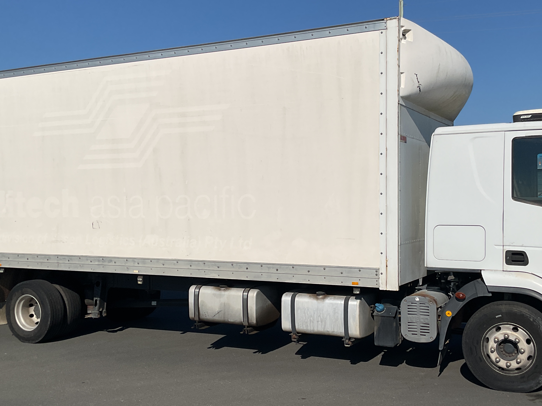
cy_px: 218
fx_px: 658
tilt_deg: -0.7
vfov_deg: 34.3
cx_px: 296
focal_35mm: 42
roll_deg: -0.1
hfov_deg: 44.7
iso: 16
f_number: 1.8
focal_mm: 3
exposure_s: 1/6536
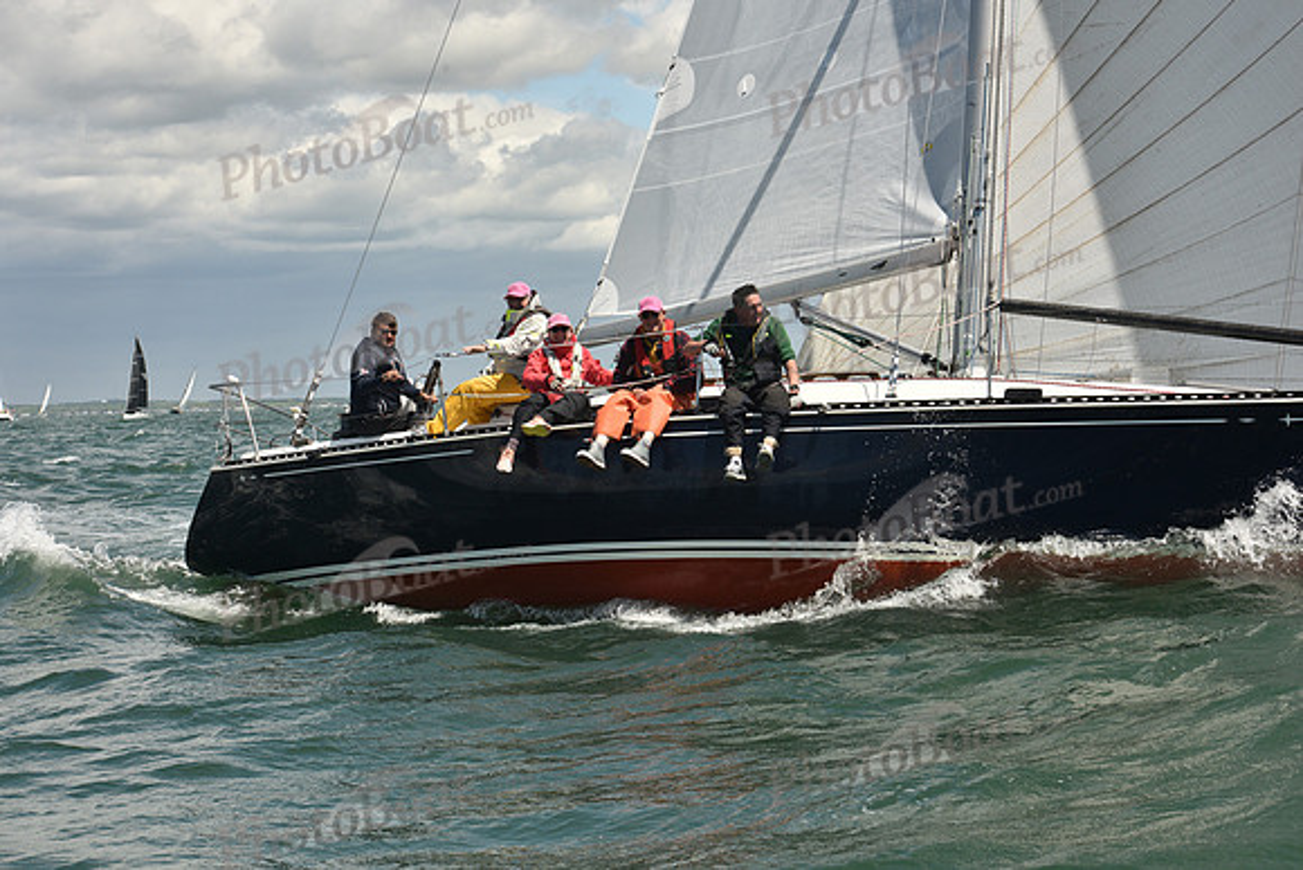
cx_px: 652
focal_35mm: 86
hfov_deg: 23.6
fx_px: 3113
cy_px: 435
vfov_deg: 15.9
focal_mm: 86
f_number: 11
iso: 320
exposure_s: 1/800
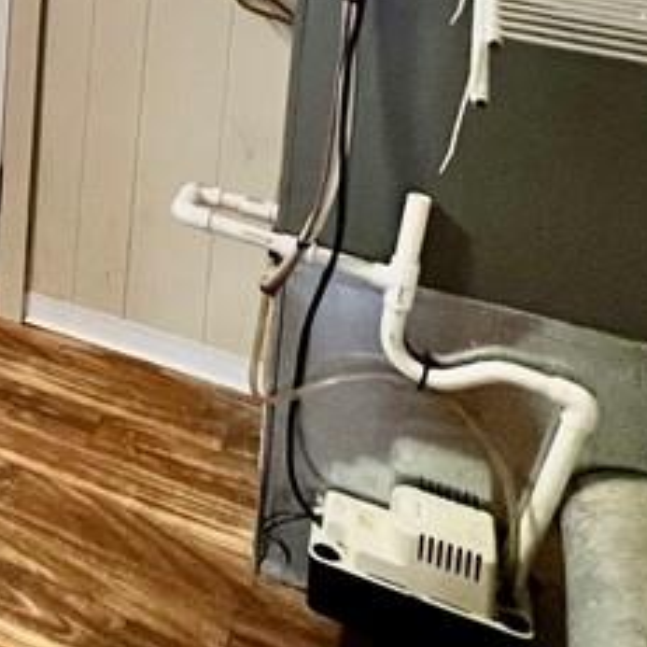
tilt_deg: -6.7
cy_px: -154
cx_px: -434
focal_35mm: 51
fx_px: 1078
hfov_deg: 23.1
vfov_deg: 28.5
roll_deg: -0.5
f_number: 1.8
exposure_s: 1/60
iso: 400
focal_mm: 1.57
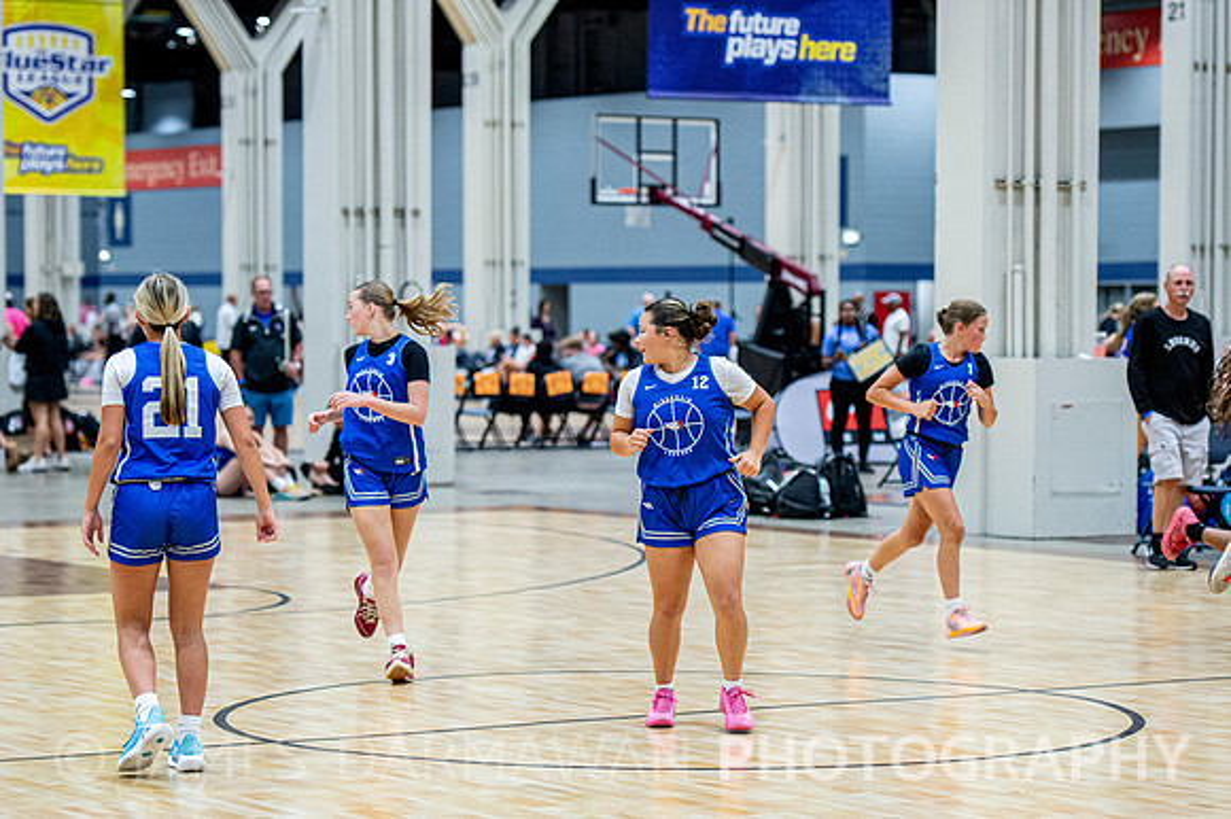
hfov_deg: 18.3
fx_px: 3832
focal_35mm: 112
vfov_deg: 12.2
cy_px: 483
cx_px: 611
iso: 2000
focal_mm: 95
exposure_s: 1/500
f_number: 2.8
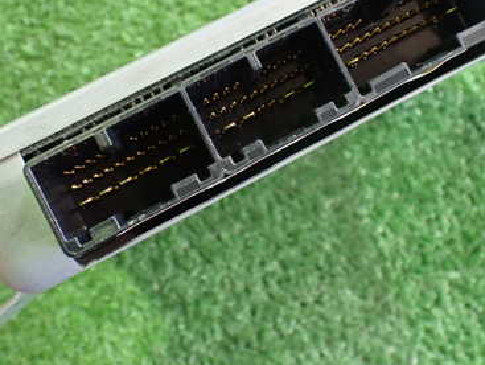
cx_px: 270
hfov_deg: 38.8
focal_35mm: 49
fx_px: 687
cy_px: 104
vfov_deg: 29.4
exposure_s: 1/40
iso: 800
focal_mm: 5.4
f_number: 2.3
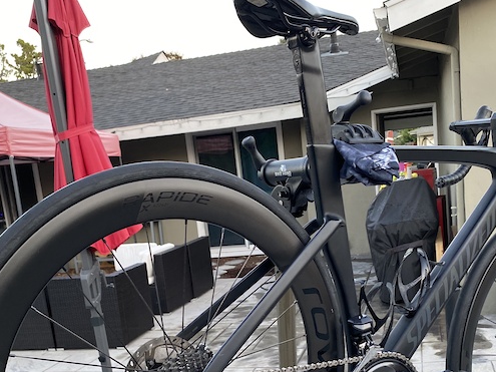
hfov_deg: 44.7
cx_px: 273
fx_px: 602
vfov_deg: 33.4
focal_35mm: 42
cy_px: 293
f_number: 1.8
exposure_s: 1/121
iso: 125
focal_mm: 4.25
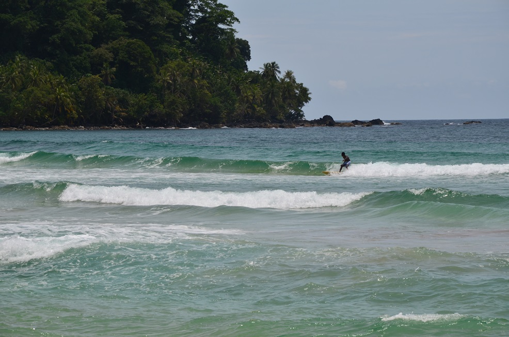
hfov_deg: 13.1
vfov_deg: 8.7
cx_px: 254
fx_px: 2222
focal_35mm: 158
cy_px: 168
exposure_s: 1/640
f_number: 9
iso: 100
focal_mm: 105
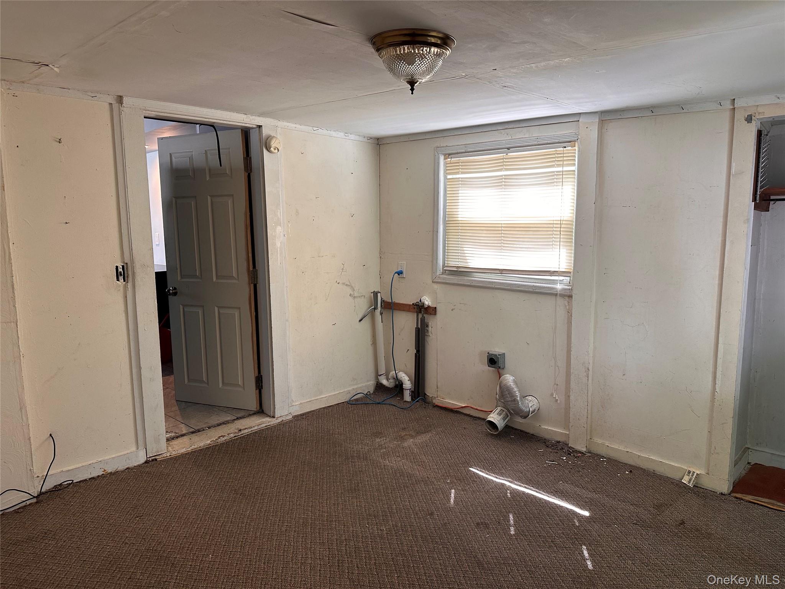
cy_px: 294
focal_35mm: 24
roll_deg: +0.6
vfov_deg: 56.8
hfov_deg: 71.6
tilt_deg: -5.5
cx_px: 392
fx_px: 544
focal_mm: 6.86
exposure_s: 1/120
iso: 160
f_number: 1.78
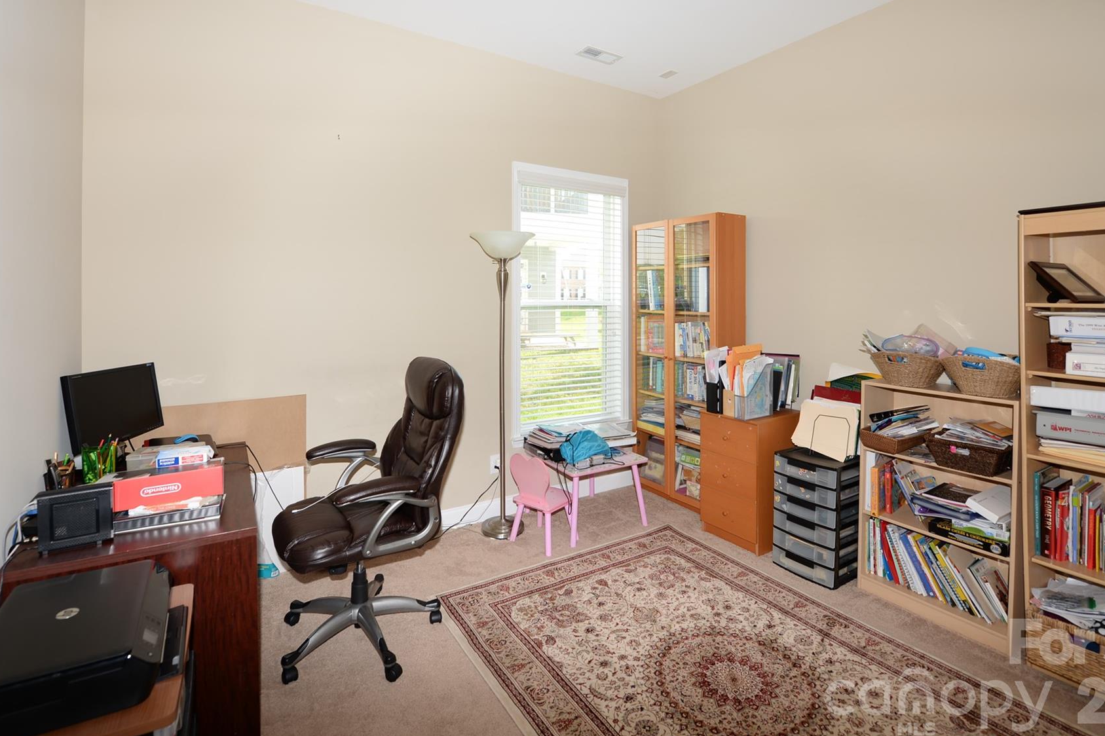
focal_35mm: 17
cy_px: 300
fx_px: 522
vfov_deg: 69.8
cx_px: 548
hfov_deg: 93.3
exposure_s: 1/60
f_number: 4
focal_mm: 14
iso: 100
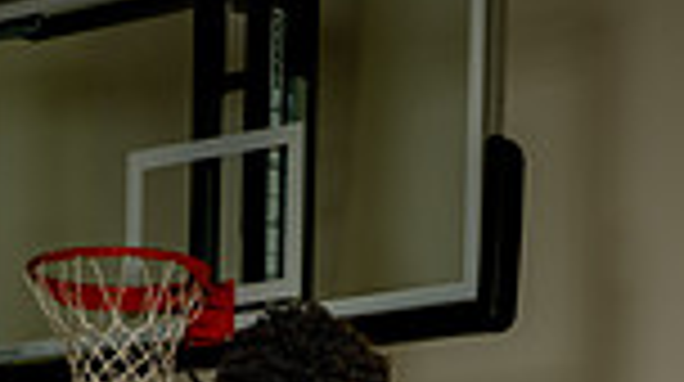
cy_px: 966
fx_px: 3659
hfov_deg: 10.7
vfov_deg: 5.7
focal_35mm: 202
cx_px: 256
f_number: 6.3
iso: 100
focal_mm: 65
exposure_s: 1/200
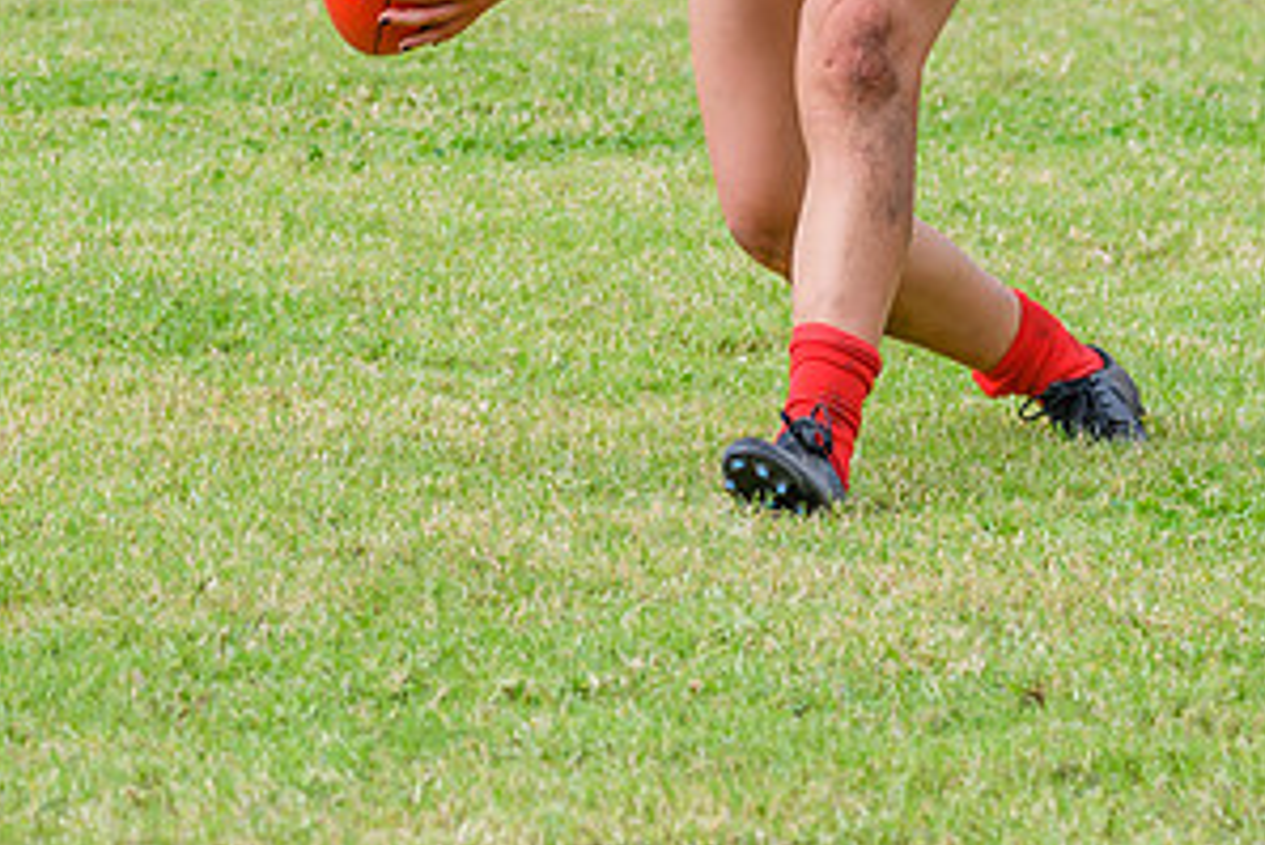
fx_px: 21796
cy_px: -373
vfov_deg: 2.2
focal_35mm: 620
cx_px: 479
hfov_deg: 3.3
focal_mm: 190
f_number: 7.1
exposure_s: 1/1600
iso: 800
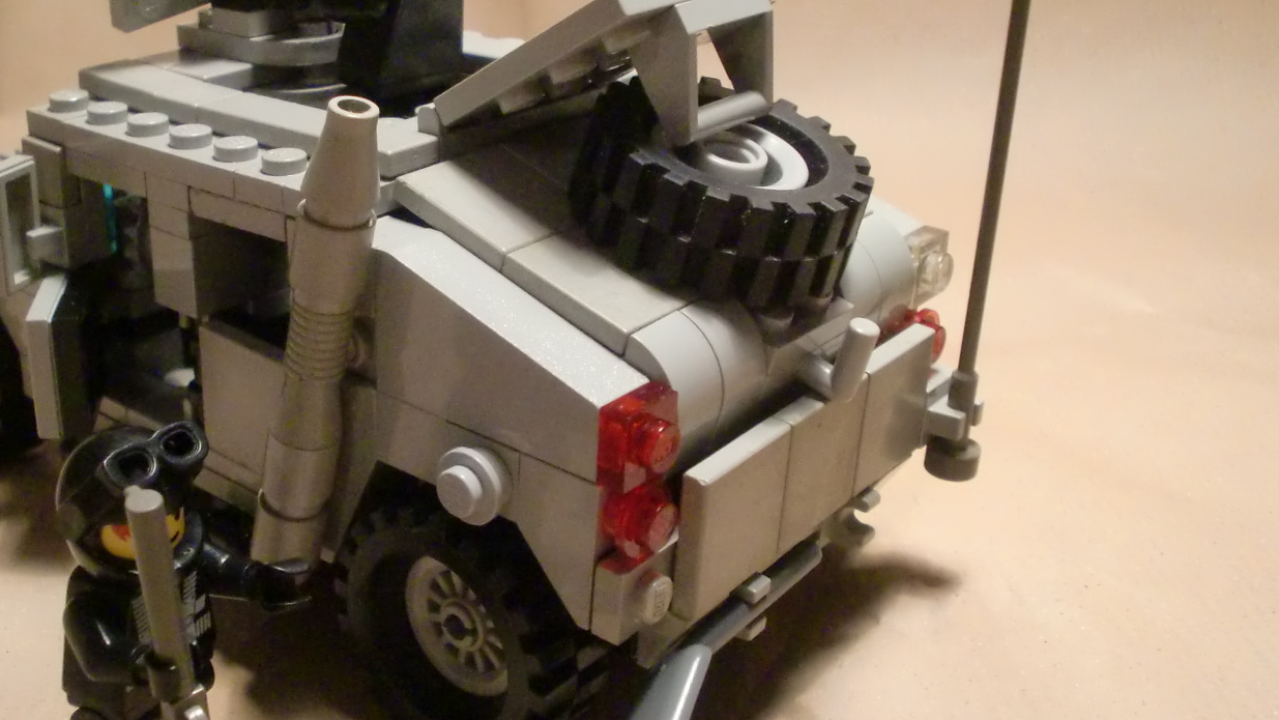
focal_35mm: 48
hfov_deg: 42.6
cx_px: 483
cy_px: 283
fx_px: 1628
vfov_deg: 24.9
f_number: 2.8
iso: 640
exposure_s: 1/60
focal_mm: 5.58
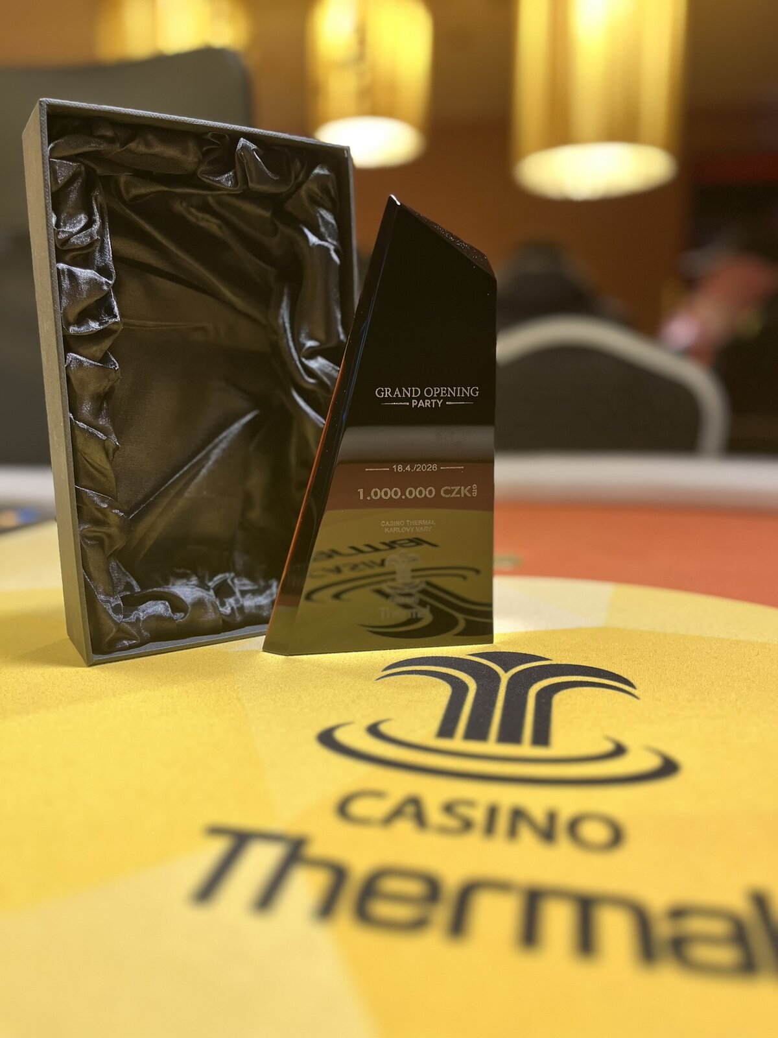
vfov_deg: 67.3
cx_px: 389
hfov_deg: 53.1
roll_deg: +0.3
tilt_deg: -9.4
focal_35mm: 26
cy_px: 519
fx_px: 779
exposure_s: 1/60
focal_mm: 5.1
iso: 125
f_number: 1.6
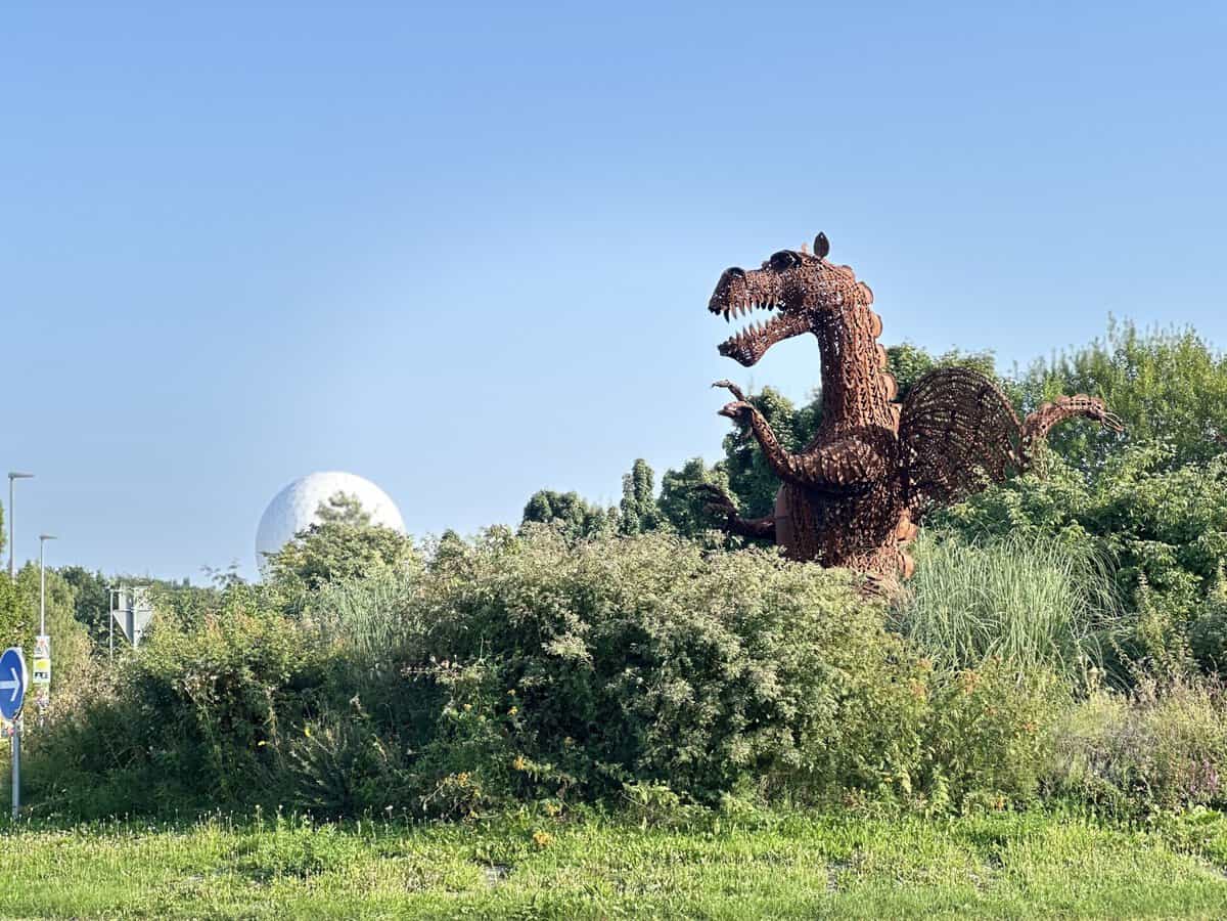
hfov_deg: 25.3
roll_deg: +1.1
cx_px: 614
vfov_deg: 19.1
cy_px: 460
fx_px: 2729
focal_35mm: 77
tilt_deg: +5.0
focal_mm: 9
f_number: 2.8
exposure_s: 1/162
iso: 32
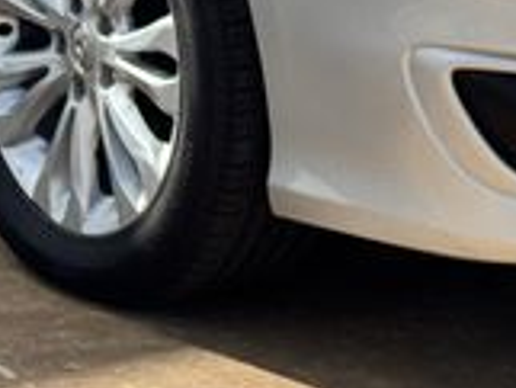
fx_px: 3595
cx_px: 260
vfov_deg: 6.0
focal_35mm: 241
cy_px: -378
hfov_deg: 8.2
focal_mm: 6.76
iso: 64
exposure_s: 1/7937
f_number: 1.78
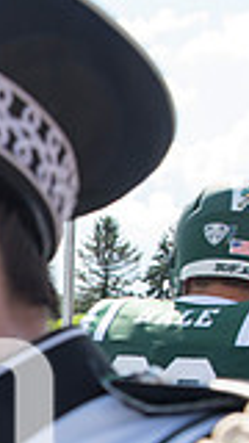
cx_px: -155
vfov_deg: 22.3
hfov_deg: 12.5
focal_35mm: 91
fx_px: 1068
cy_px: 469
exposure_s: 1/500
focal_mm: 24
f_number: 5.6
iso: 200
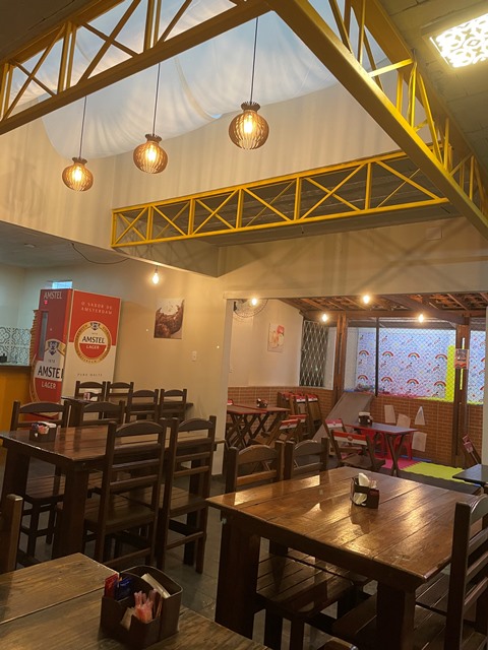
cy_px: 325
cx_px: 244
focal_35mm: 26
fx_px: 489
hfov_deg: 53.1
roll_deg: -4.2
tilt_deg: +4.7
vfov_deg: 67.3
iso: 320
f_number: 1.6
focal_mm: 4.2
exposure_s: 1/60
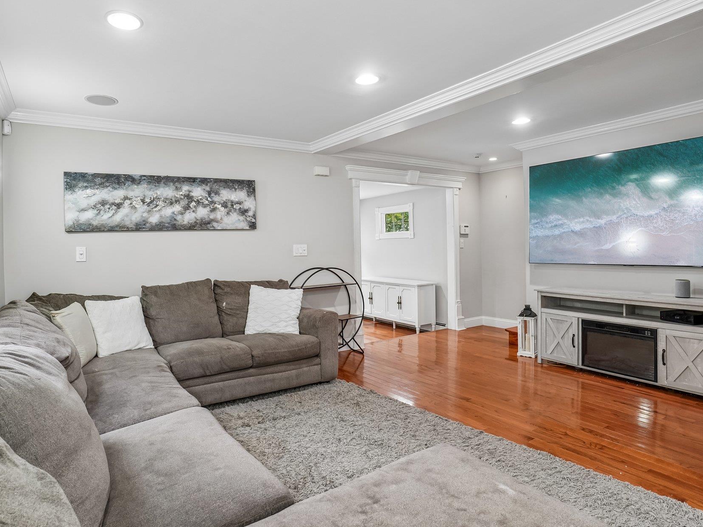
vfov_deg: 68.7
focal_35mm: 19
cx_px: 292
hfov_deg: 83.9
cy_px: 254
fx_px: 386
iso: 500
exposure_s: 1/15
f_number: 8
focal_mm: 16
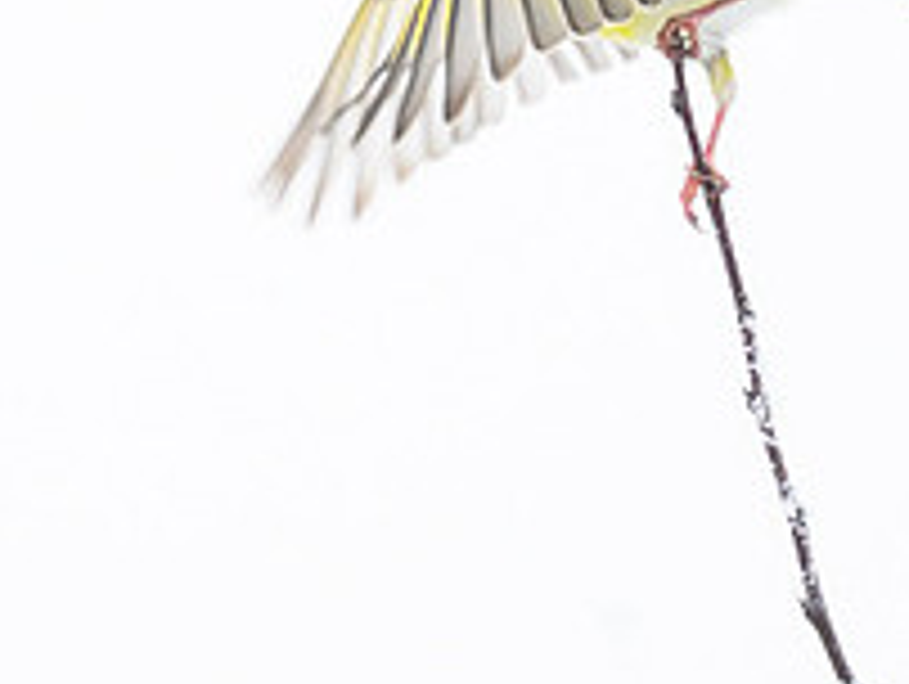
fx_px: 50347
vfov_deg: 0.8
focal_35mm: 1915
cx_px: 164
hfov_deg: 1.0
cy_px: -183
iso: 800
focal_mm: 560
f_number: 4
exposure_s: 1/2000
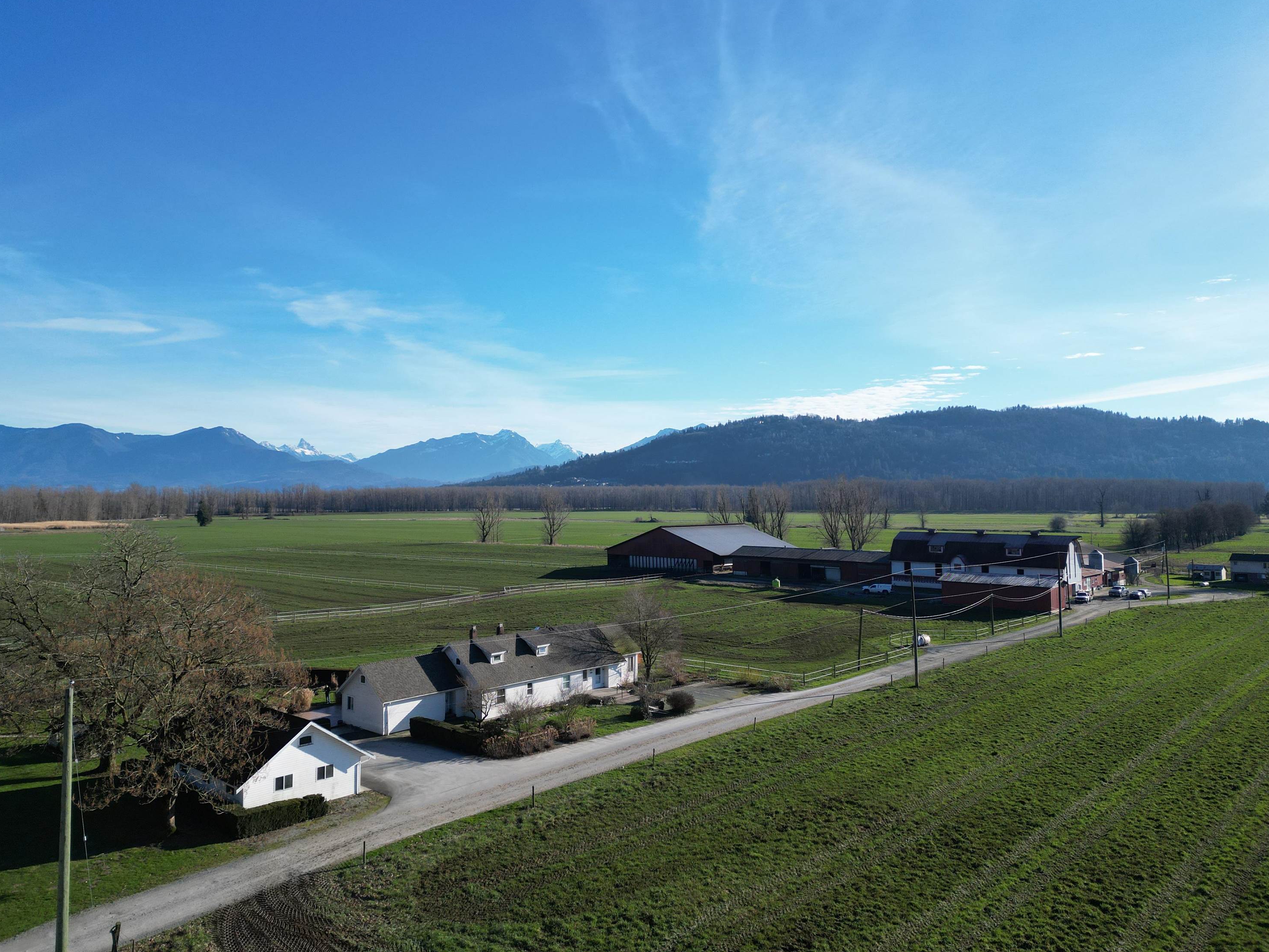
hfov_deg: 69.4
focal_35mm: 25
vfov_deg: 54.9
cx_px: 618
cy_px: 457
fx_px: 917
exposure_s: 1/2500
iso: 130
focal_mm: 6.72
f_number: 1.7
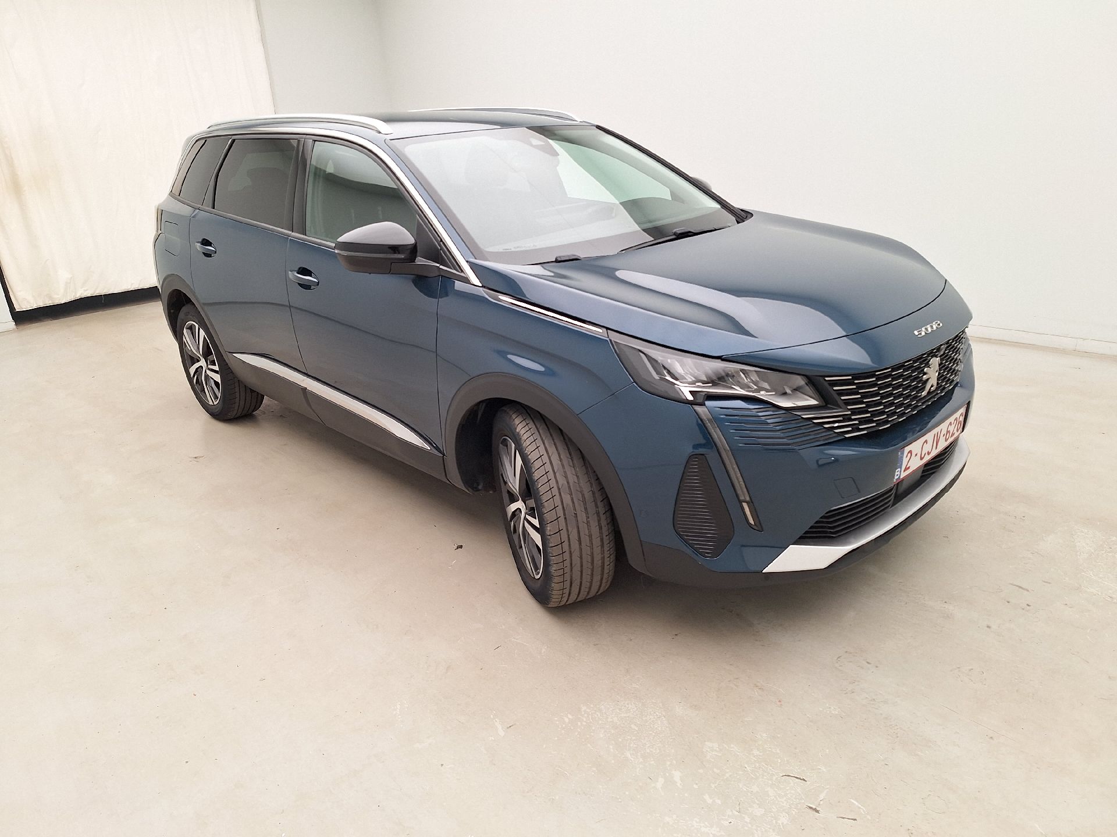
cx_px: 558
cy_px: 418
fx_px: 742
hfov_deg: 73.9
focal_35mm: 23
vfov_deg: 58.9
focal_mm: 5.54
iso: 64
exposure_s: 1/100
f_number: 1.8
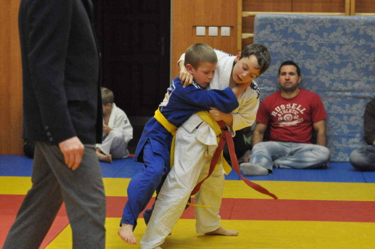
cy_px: 124
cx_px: 188
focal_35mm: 123
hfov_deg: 16.7
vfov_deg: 11.1
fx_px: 1280
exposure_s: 1/200
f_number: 3.5
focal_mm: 82
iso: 1600
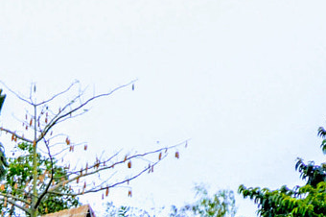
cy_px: 418
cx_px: -77
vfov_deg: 3.0
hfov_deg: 4.5
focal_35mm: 459
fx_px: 4156
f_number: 4.5
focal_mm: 65
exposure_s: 1/125
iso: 1600
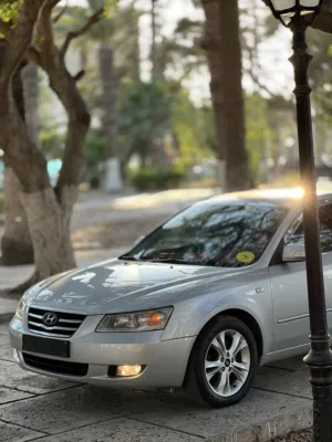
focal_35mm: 77
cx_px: 166
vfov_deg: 25.3
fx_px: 985
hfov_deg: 19.1
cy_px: 221
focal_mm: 9
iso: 50
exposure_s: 1/121
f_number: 2.8
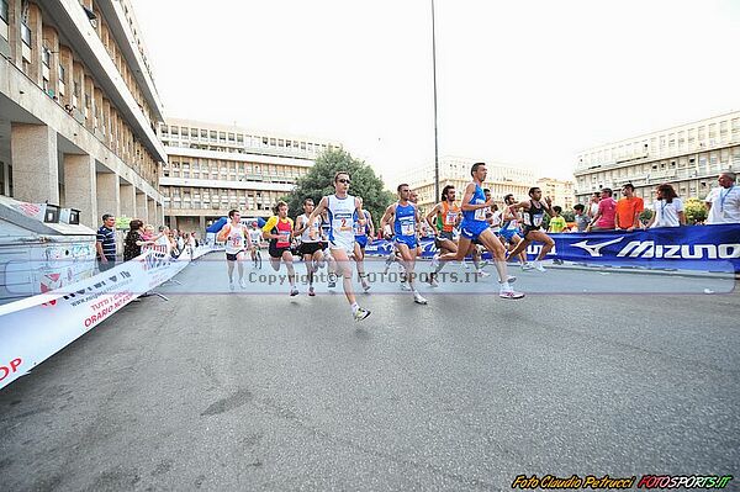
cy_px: 246
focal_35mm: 15
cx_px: 370
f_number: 4
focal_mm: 15
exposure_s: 1/400
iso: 800
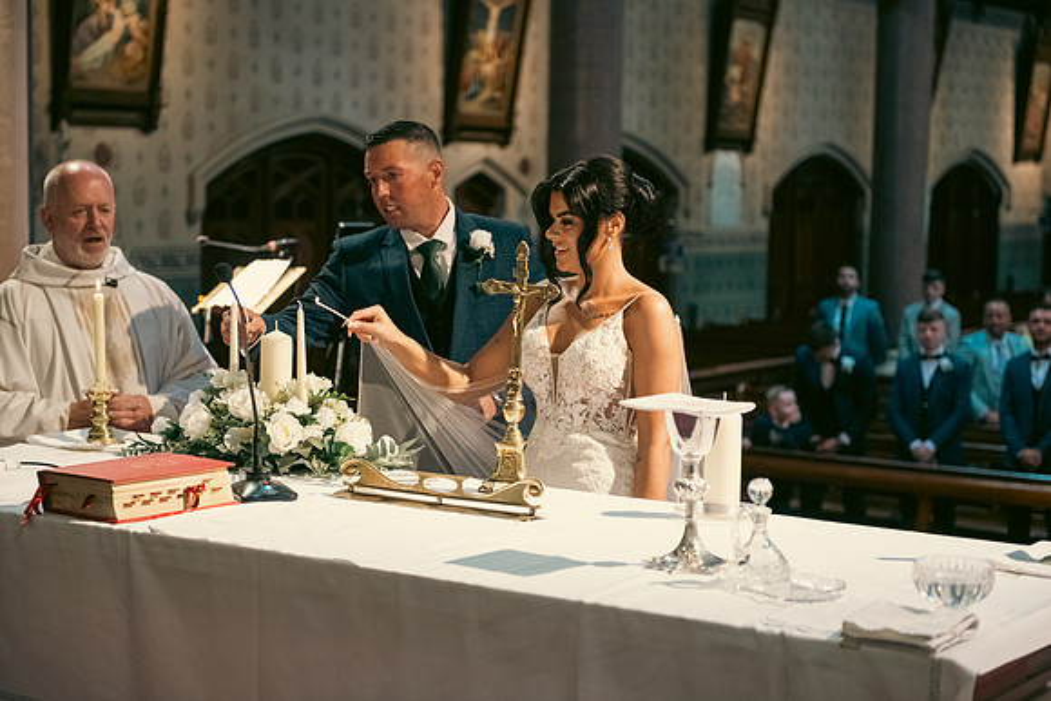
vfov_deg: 19.5
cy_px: 350
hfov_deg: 28.8
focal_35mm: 70
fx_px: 2044
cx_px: 526
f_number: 3.5
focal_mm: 70
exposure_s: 1/160
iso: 800
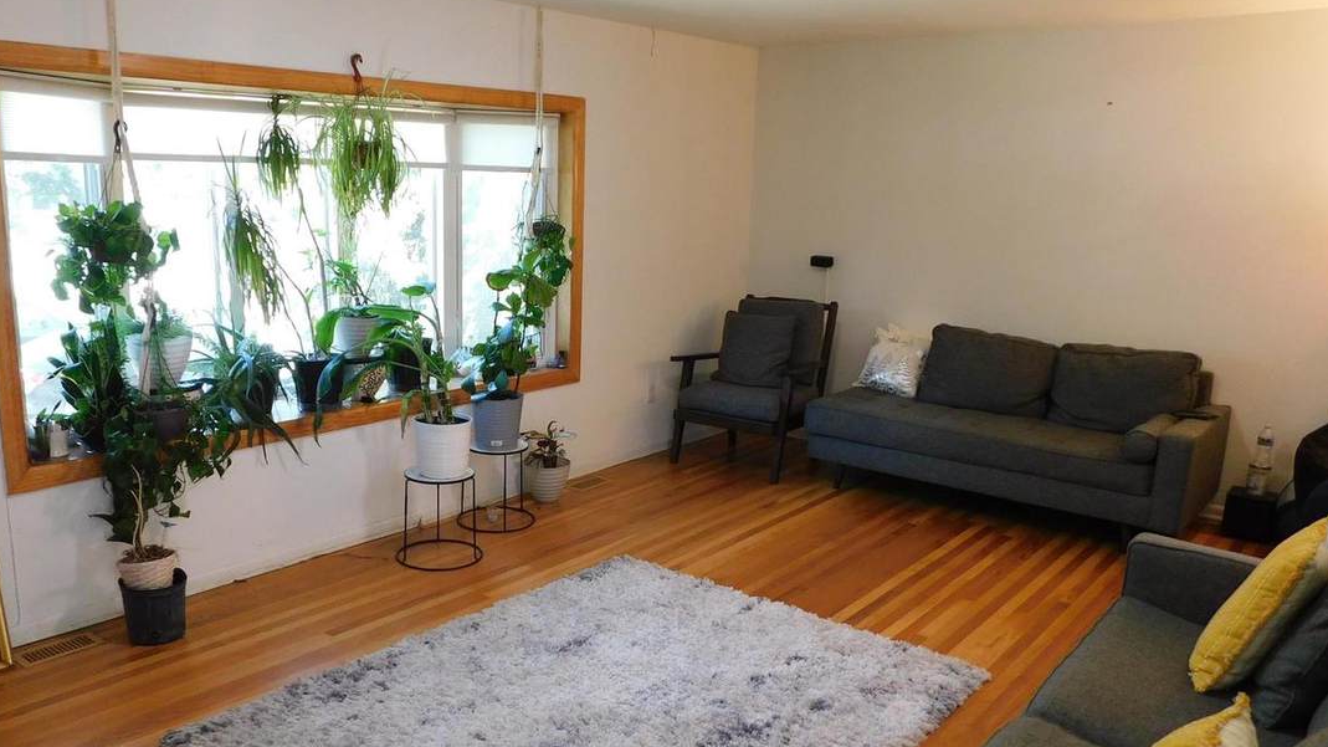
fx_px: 1056
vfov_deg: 38.9
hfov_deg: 64.0
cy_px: 409
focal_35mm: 30
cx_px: 570
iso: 220
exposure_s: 1/30
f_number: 3
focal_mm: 4
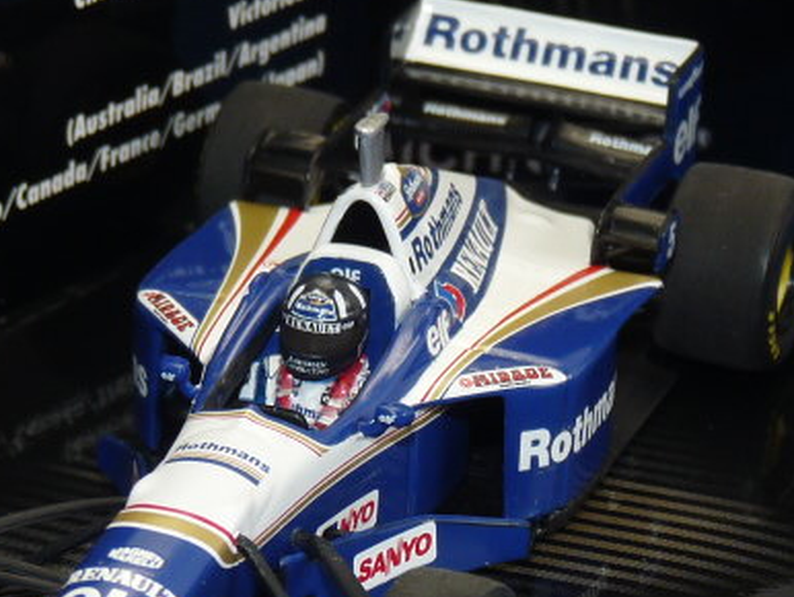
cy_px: 463
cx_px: 272
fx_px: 4866
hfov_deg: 9.3
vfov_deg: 7.0
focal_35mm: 212
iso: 100
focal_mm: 12.8
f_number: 3.4
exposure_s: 1/40
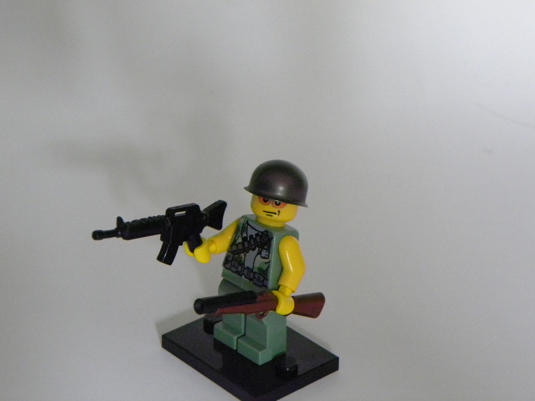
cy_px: 200
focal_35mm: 85
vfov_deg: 17.4
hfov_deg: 23.0
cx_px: 268
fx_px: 1314
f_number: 4
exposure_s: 1/9.1
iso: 800
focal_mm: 15.1
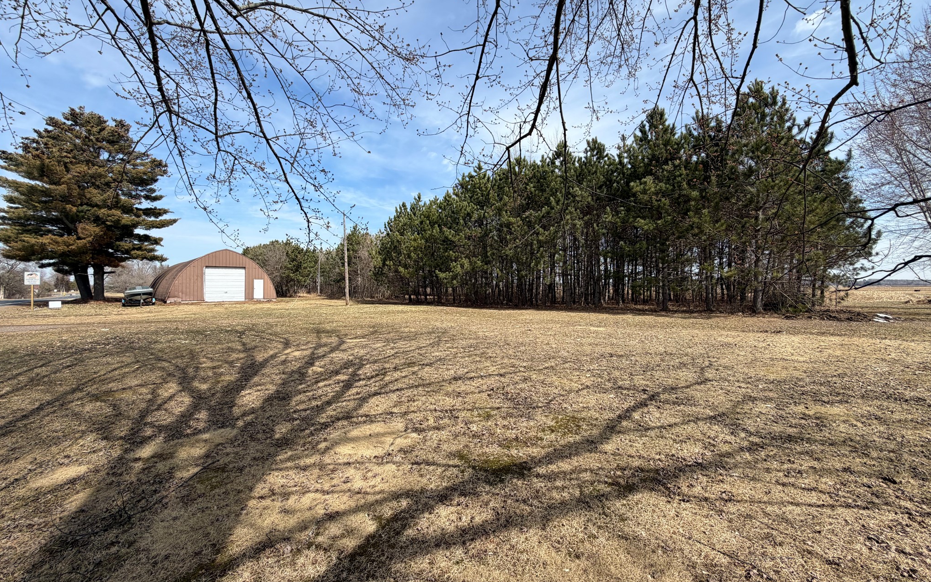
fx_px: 381
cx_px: 468
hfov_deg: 101.5
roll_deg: +0.3
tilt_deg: +1.0
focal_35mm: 15
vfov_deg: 74.8
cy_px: 283
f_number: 2.2
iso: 25
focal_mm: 2.22
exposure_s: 1/770
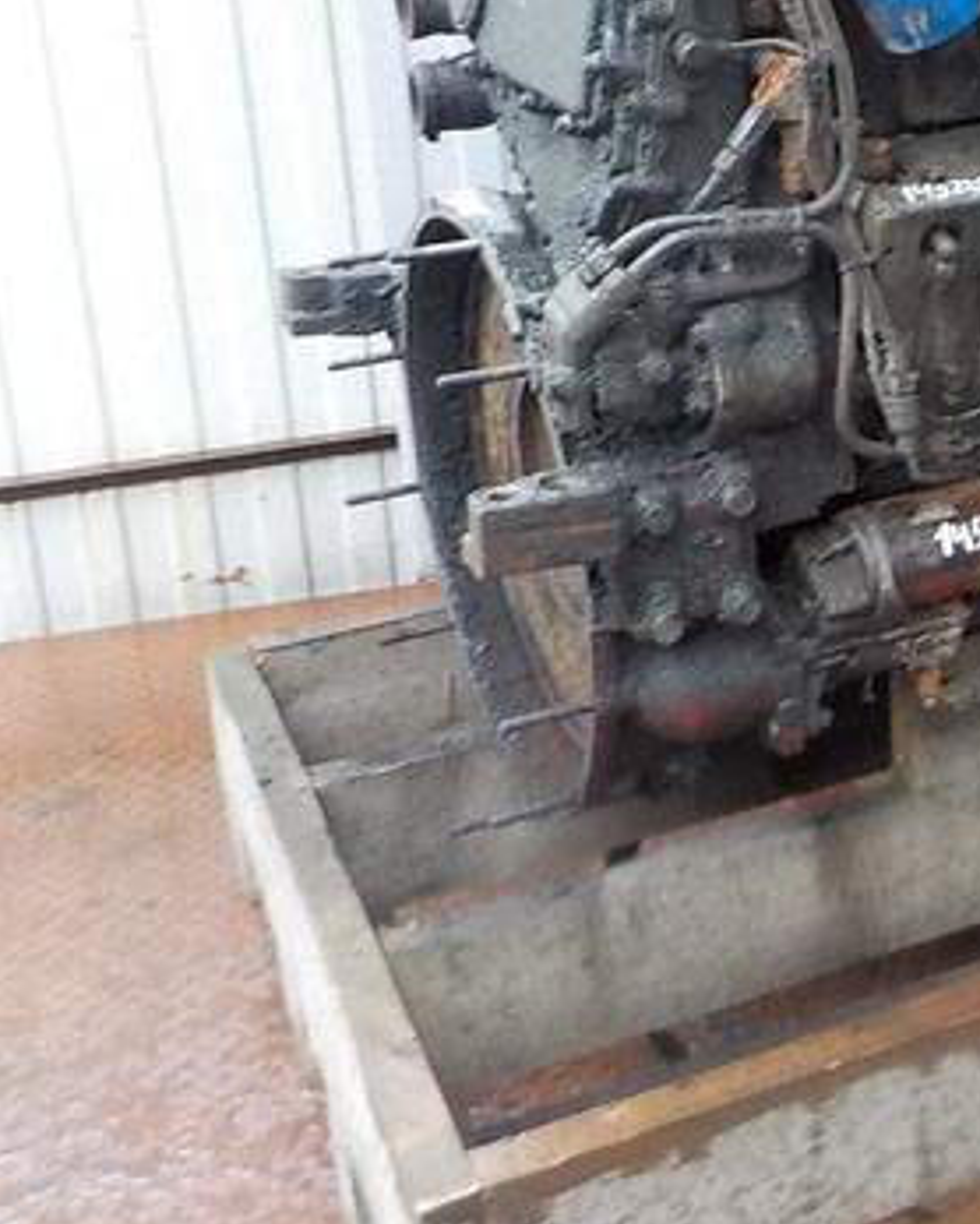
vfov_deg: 34.3
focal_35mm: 54
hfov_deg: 26.1
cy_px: 388
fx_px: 1956
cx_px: 1061
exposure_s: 1/20
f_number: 3.3
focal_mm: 4.1
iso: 400
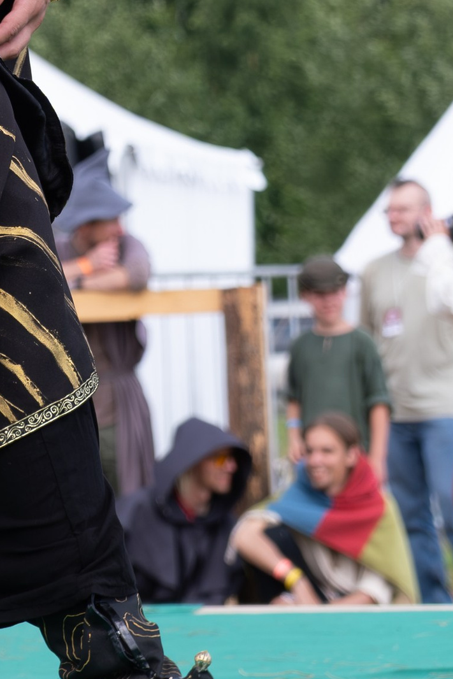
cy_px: -96
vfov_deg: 6.8
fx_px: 5641
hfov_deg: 4.6
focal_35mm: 299
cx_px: -85
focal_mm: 55
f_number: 4
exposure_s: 1/800
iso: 200
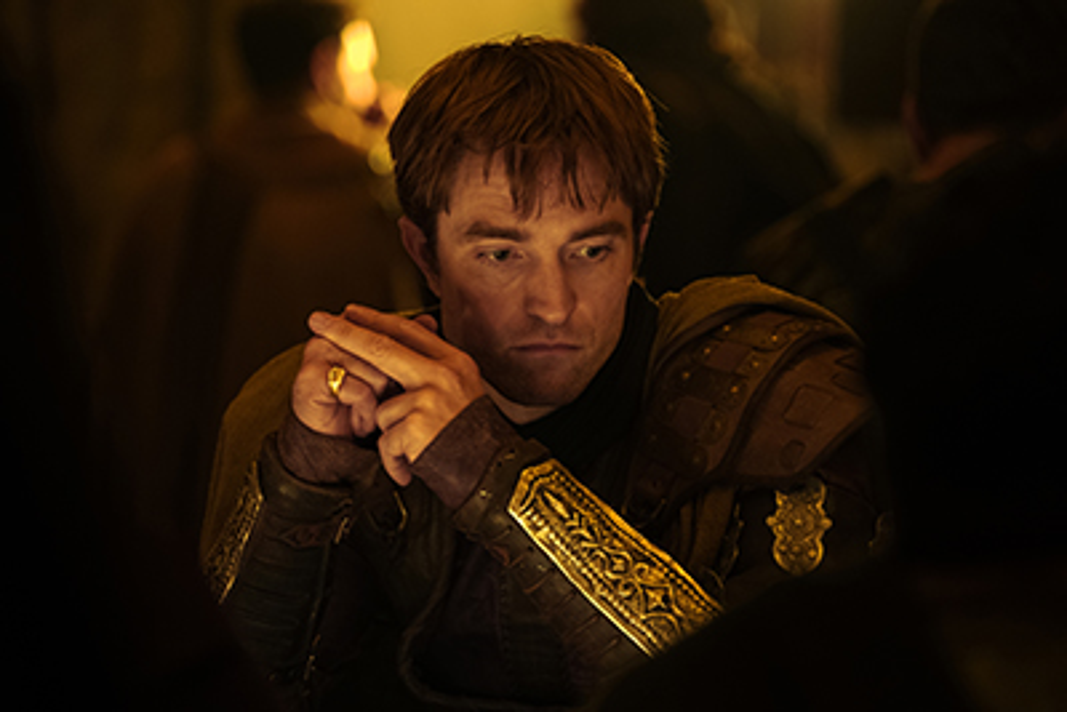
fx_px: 5515
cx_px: 534
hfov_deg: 11.1
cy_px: 356
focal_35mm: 186
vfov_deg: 7.4
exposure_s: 1/40
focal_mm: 124.3
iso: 3200
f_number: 3.2
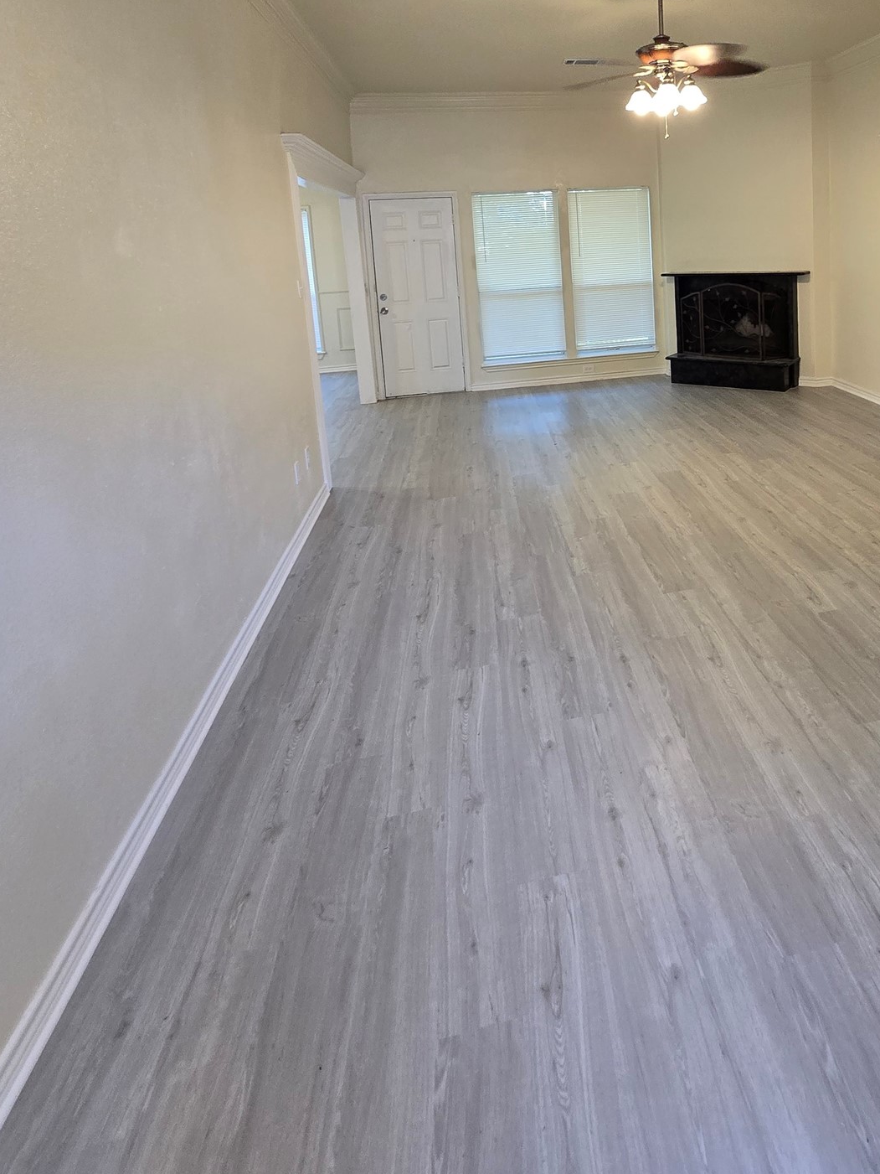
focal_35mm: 19
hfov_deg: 65.8
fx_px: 644
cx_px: 623
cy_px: 318
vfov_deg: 79.3
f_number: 2.2
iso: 250
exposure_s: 1/60
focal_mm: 2.2
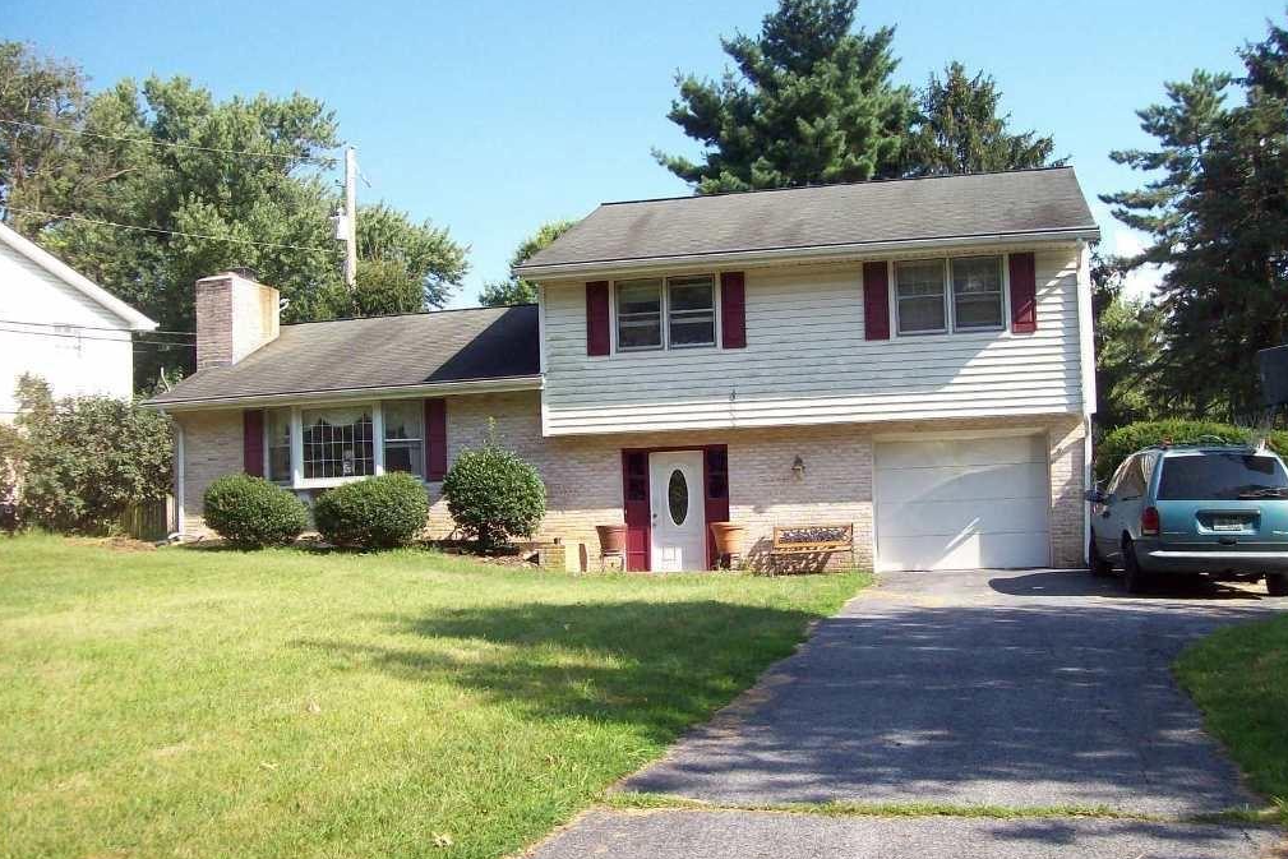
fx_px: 1360
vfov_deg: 35.0
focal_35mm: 38
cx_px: 647
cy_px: 465
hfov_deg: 50.7
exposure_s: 1/794
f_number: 2.7
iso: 80
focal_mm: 6
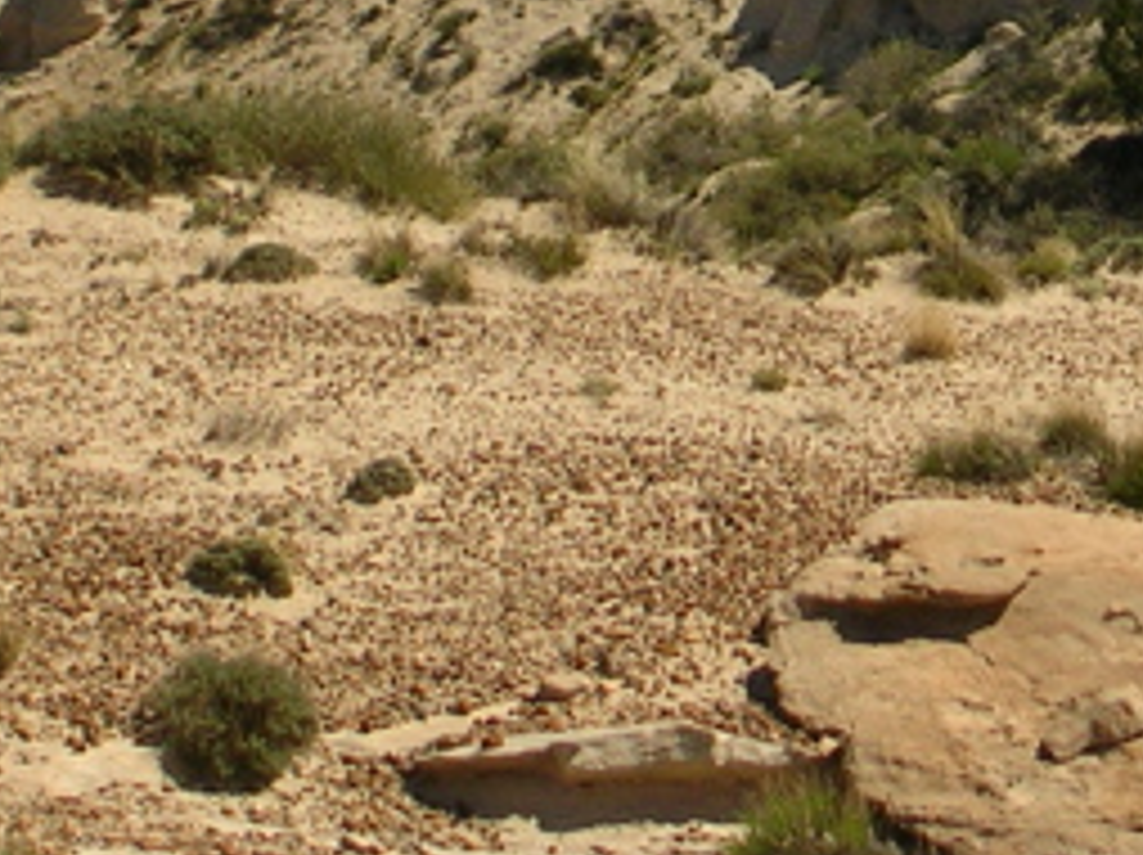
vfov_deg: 5.1
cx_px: 1044
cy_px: -202
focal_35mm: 290
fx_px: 9567
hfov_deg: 6.8
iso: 50
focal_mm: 17.4
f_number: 4.9
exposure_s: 1/595
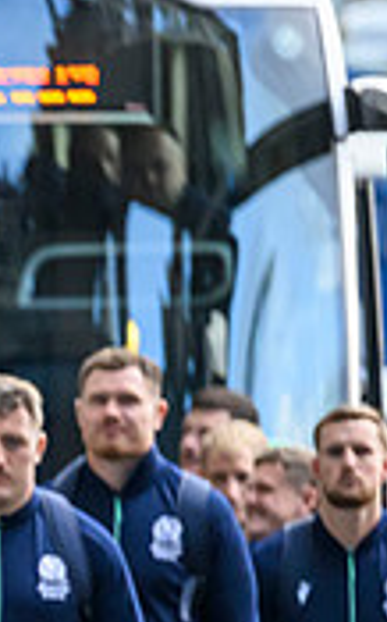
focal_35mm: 802
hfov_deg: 1.6
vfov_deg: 2.6
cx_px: -710
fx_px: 13567
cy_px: 698
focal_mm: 200
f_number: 2.8
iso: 3200
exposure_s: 1/1250
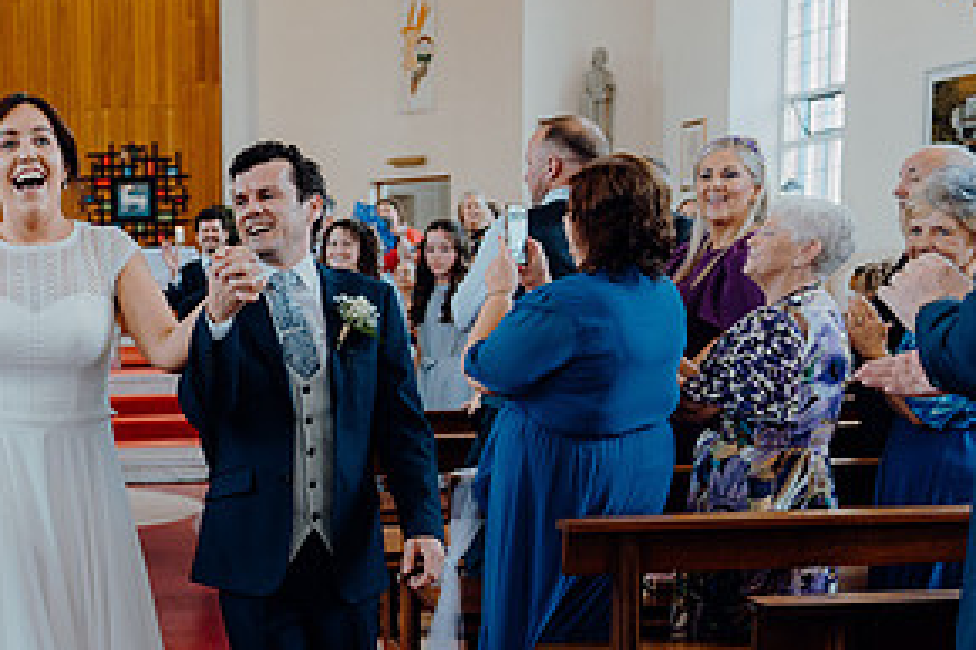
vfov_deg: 24.0
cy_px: 470
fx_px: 1517
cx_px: 50
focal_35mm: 56
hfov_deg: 33.3
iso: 500
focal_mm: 28
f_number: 2.8
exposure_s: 1/200
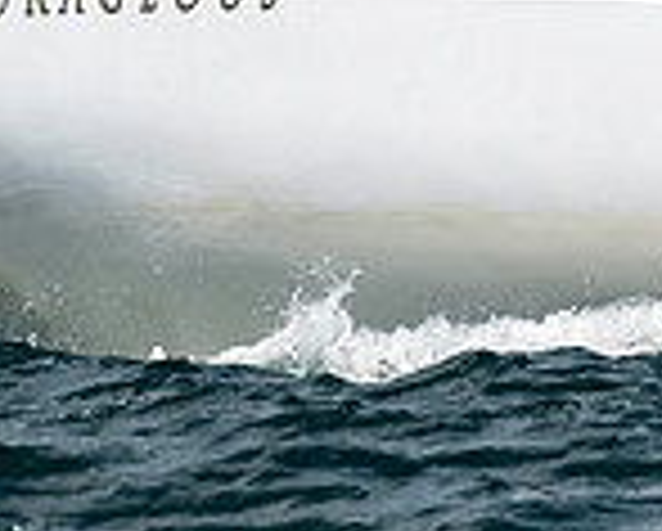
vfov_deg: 0.8
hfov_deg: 1.0
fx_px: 37060
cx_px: 365
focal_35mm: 1889
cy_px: -250
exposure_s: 1/3200
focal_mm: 340
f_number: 5.6
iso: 400
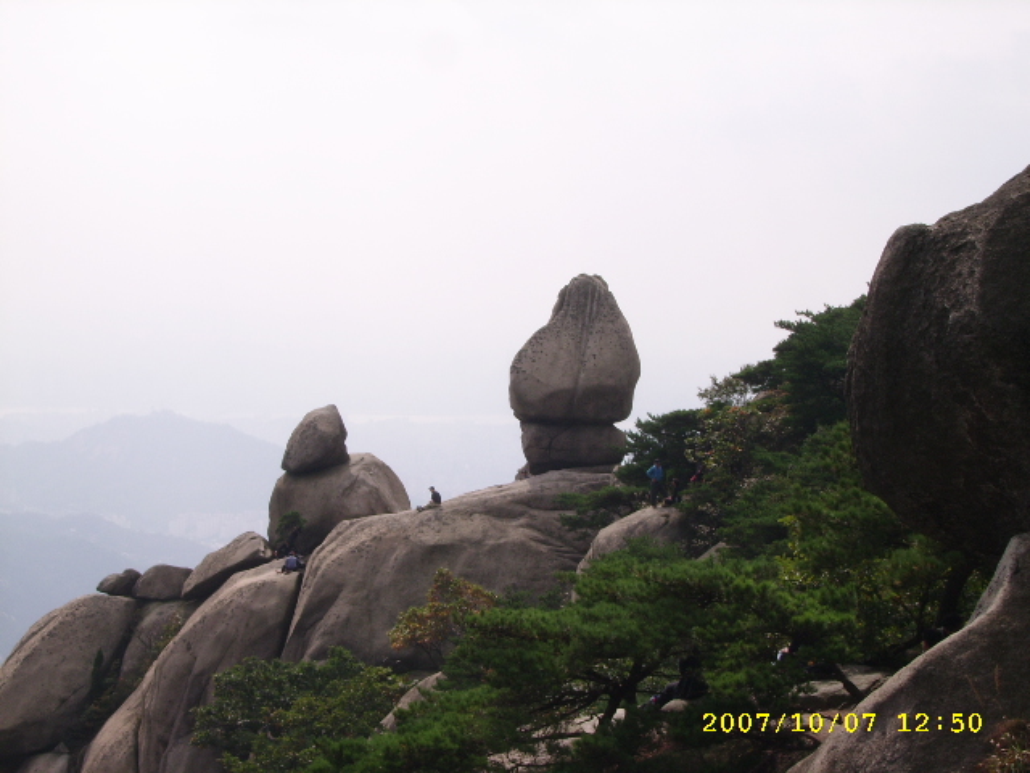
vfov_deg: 15.9
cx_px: 515
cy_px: 386
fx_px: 2767
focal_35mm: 93
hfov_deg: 21.1
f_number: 9.5
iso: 50
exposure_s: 1/210
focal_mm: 15.53
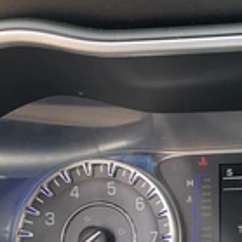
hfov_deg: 22.2
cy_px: 223
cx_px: 261
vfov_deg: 22.7
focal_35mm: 74
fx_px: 585
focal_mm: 3
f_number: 1.8
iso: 32
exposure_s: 1/122
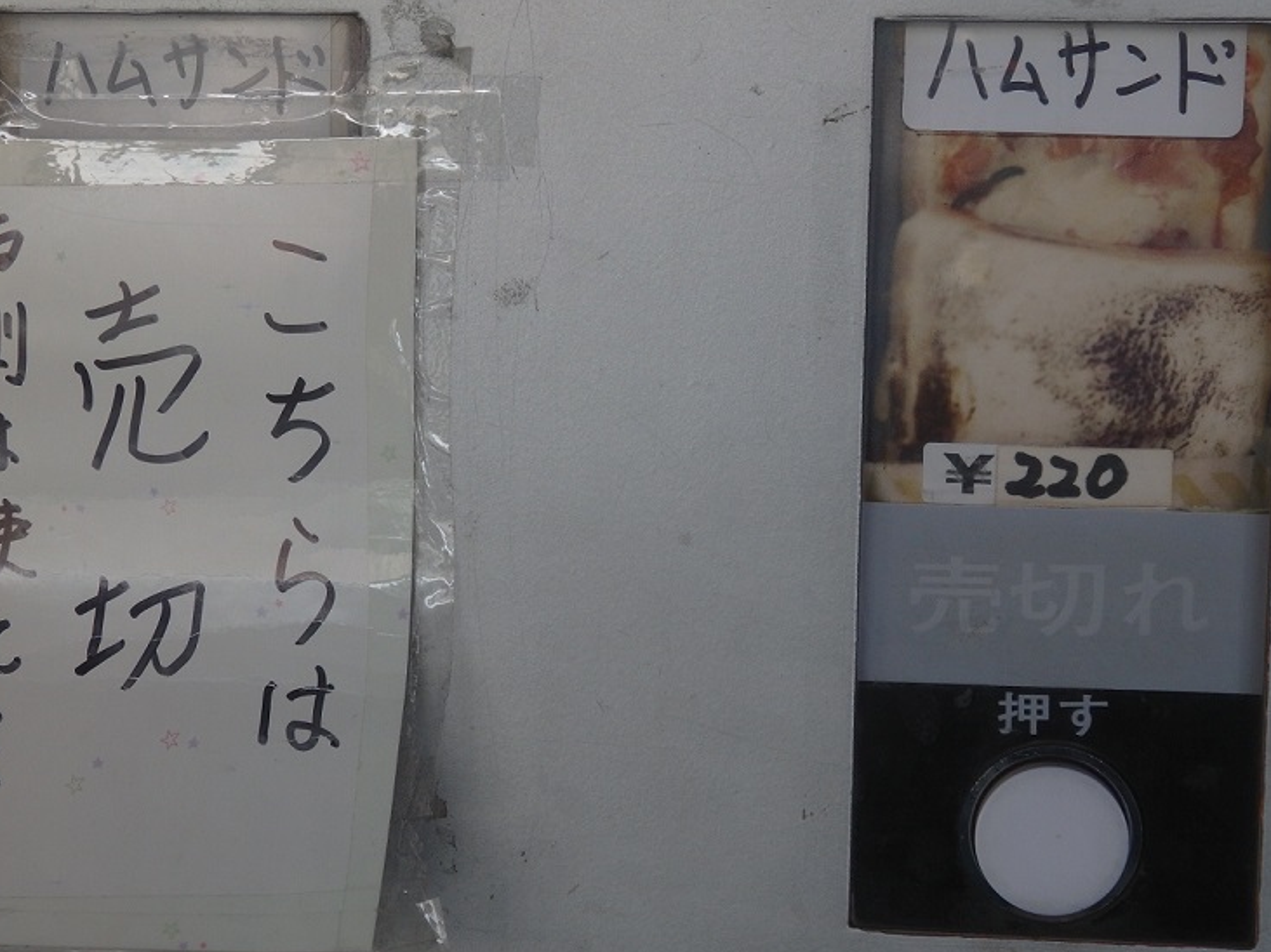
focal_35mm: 79
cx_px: 616
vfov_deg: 18.7
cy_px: 512
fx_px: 2900
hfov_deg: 24.7
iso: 250
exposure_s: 1/80
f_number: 4.5
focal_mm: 13.1
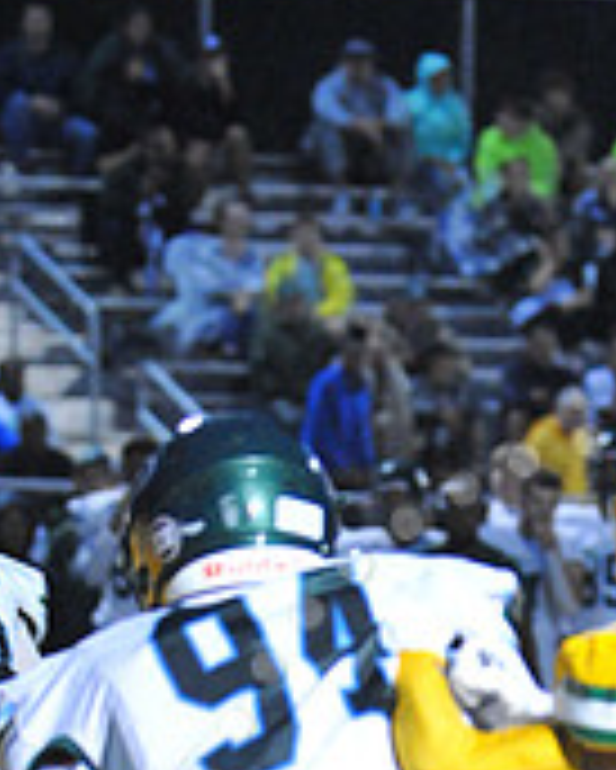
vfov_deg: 3.2
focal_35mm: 605
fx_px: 13775
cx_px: 710
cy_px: 950
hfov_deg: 2.6
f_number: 5.6
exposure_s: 1/200
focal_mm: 190
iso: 6400
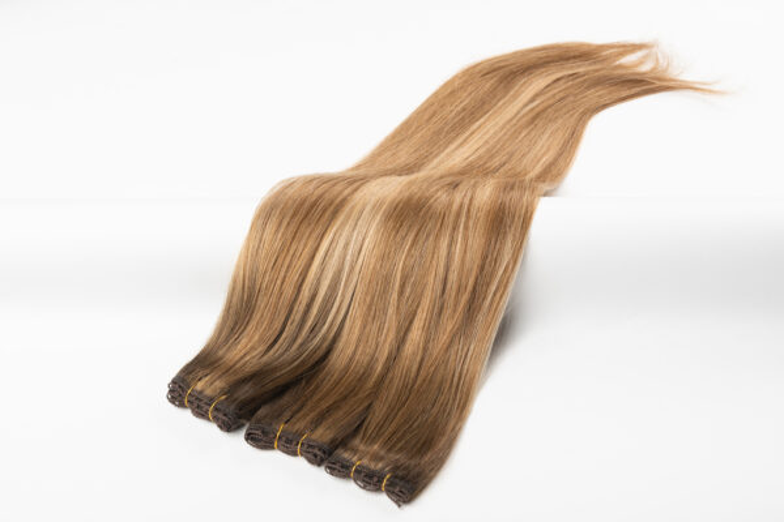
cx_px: 392
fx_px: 1045
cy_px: 261
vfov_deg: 28.1
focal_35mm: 48
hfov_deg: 41.1
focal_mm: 48
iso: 200
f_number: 11
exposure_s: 1/125
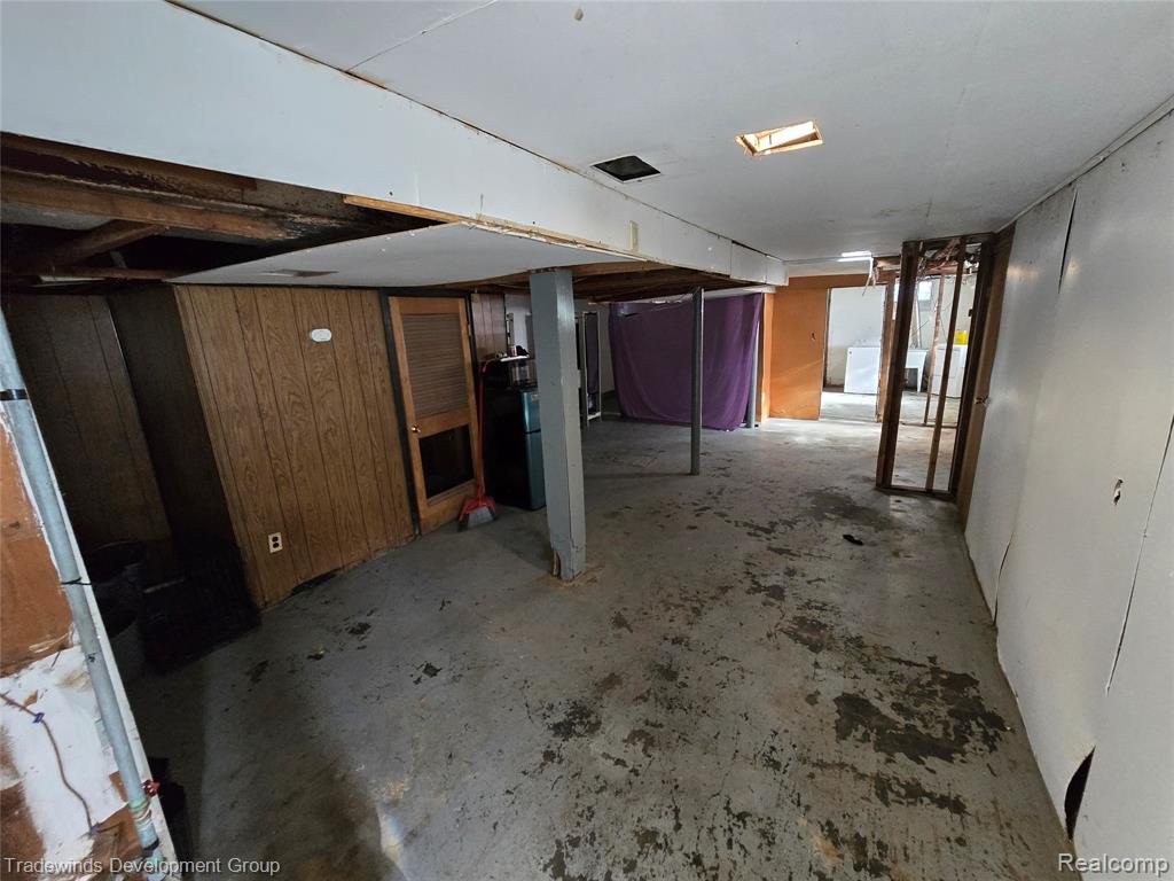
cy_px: 440
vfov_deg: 89.9
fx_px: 441
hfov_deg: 106.2
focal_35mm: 13
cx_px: 587
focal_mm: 2.2
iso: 800
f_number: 2.2
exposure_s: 1/60
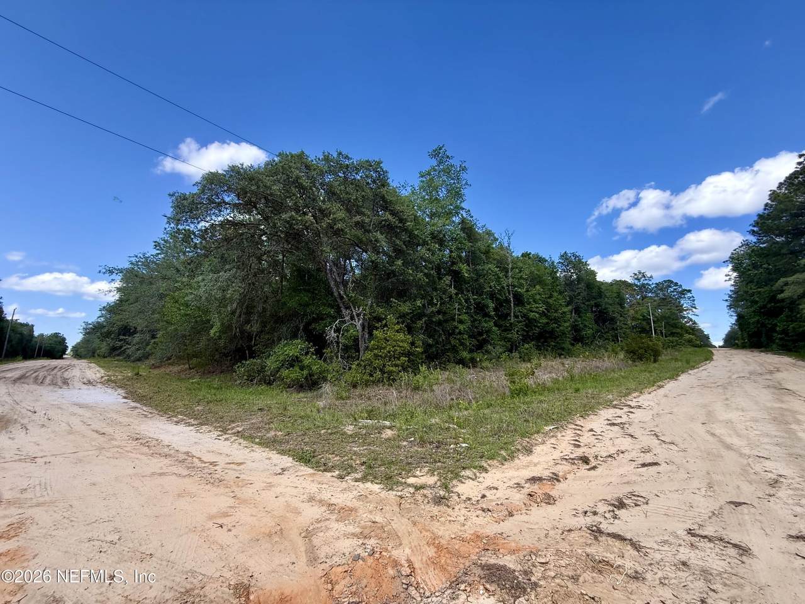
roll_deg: -0.6
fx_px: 326
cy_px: 302
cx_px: 402
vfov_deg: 85.7
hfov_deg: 102.1
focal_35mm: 14
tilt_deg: +11.1
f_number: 2.2
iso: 64
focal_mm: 2.22
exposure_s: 1/439
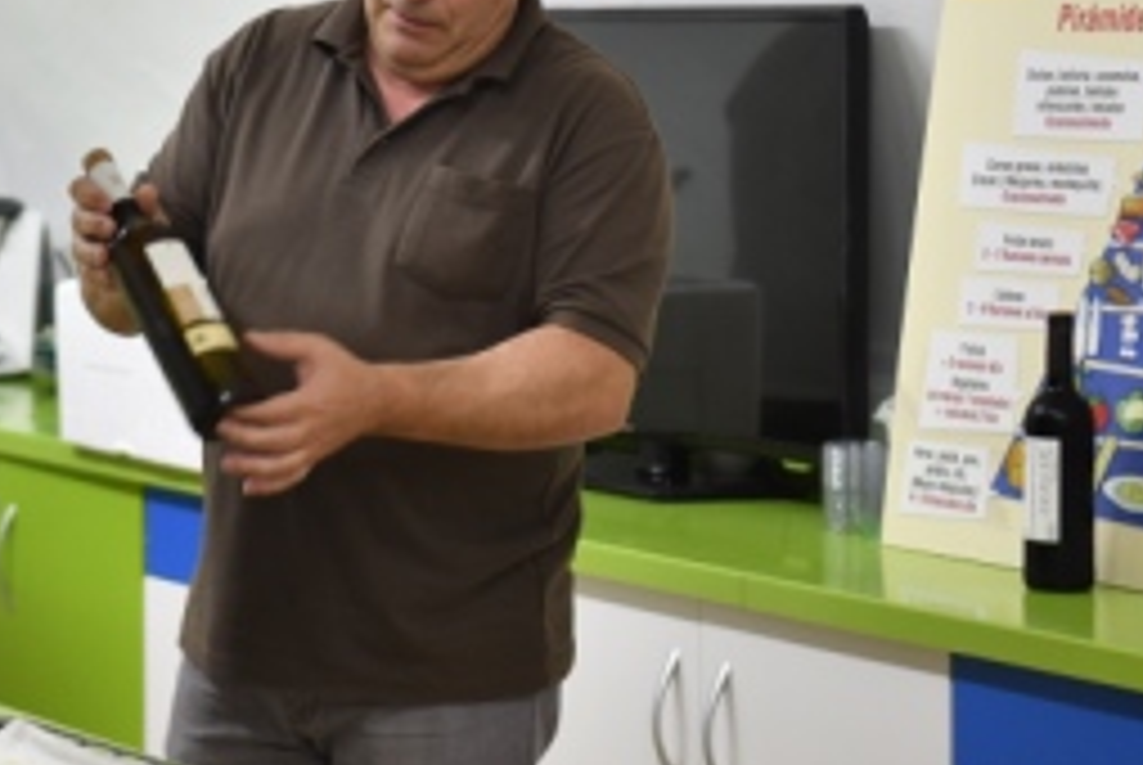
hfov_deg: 16.1
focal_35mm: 127
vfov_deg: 10.8
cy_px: 241
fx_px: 4037
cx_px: 324
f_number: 2.8
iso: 640
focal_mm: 48
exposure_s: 1/60
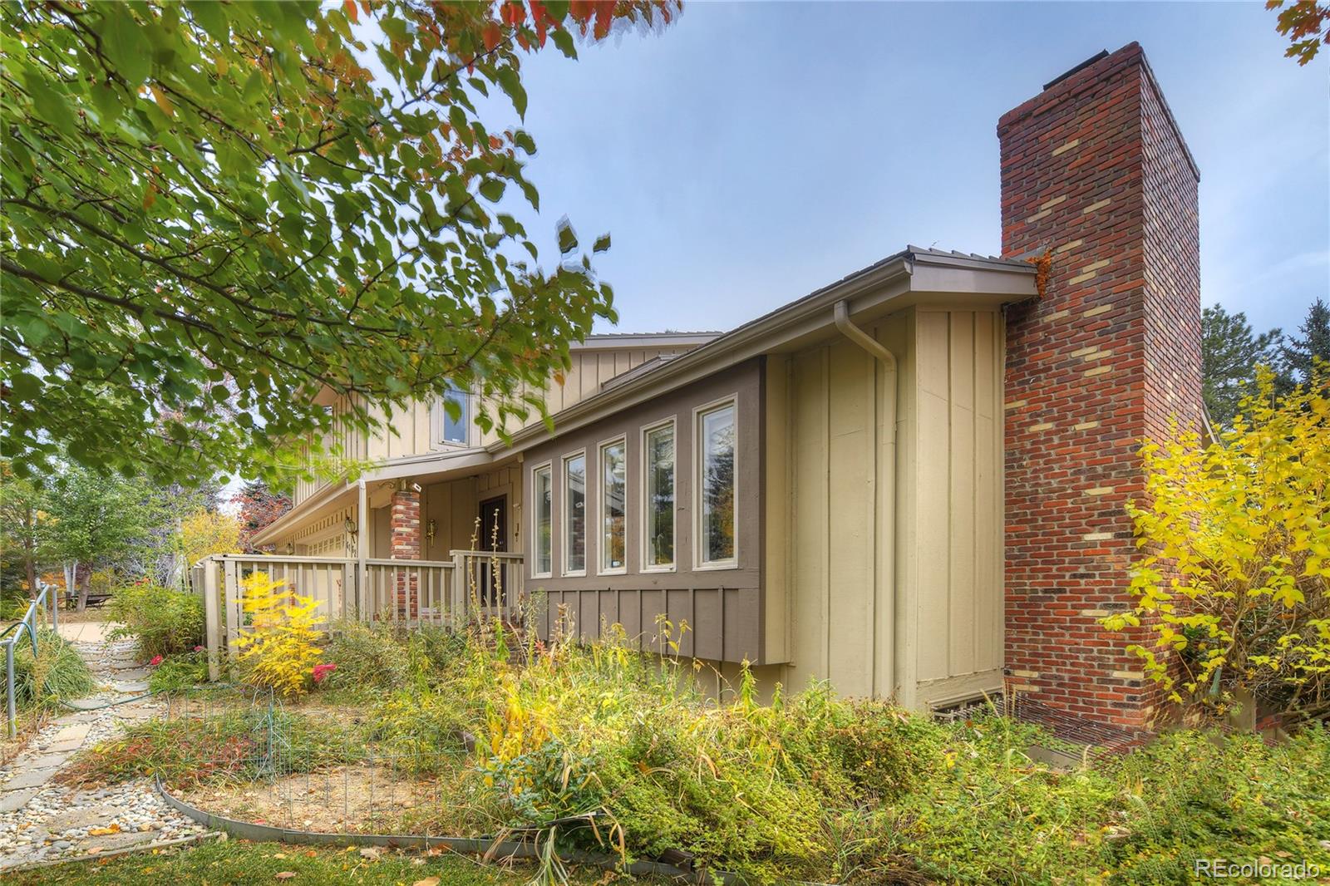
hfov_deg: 104.3
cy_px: 443
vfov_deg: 81.2
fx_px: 517
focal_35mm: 14
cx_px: 665
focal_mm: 14
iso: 400
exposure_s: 1/640
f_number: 8
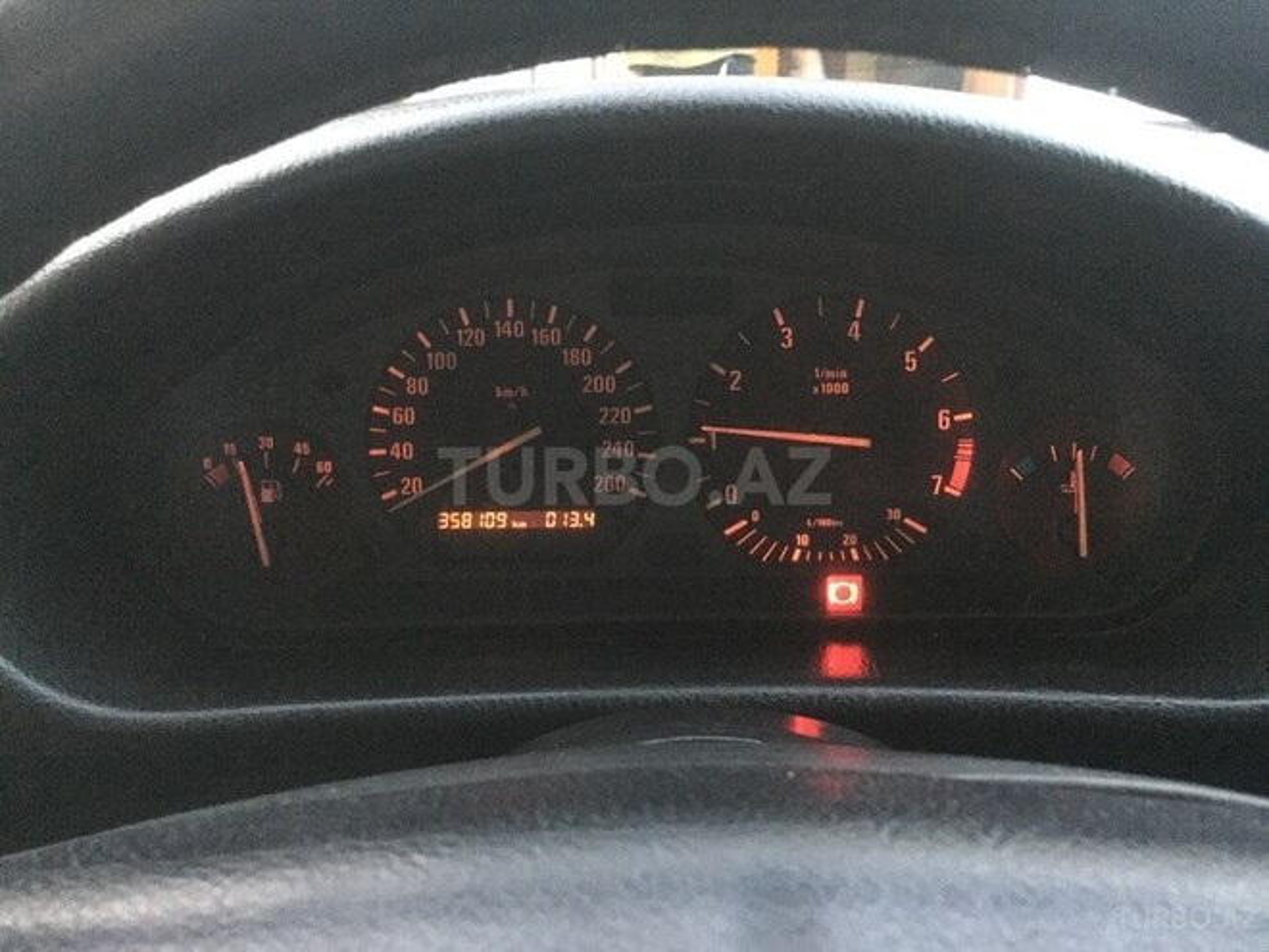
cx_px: 634
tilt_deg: -20.4
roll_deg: -0.9
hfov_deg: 61.7
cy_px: 476
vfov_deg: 48.2
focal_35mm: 29
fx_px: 1063
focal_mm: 4.15
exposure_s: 1/17
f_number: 2.2
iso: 400
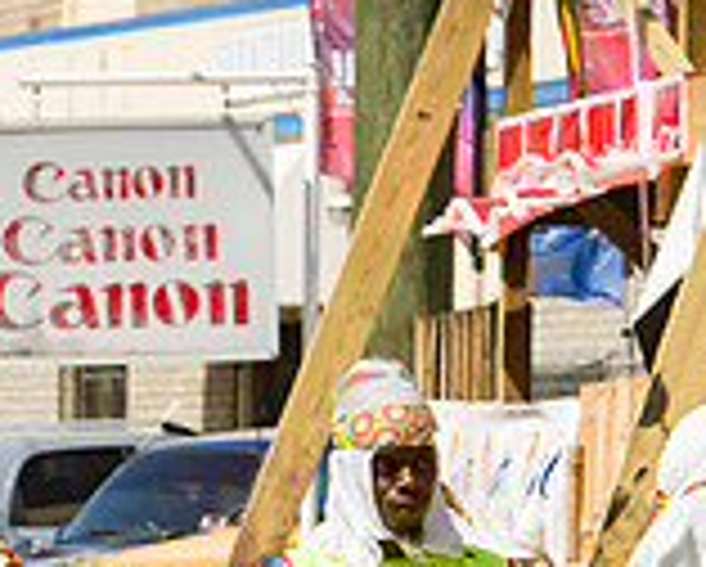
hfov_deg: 4.0
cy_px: 670
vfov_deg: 3.2
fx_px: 10126
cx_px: -13
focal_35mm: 484
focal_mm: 140
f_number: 8
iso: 100
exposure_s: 1/200
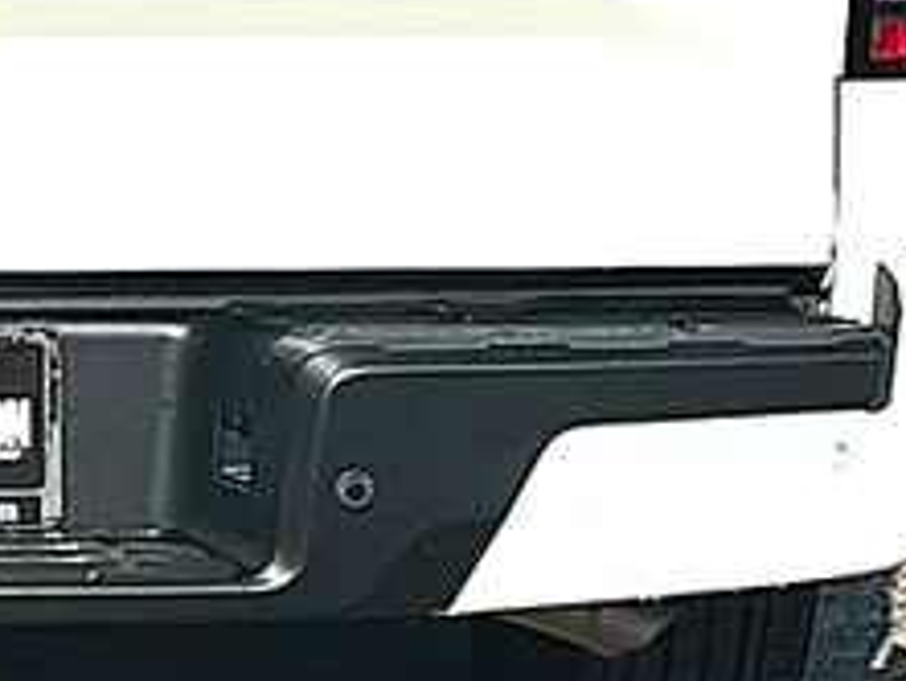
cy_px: -35
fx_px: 3902
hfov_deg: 13.0
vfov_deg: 9.9
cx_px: -127
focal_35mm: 149
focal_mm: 6.86
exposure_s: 1/10989
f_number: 1.78
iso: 64
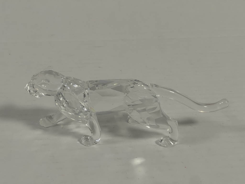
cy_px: 92
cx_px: 122
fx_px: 453
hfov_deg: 30.3
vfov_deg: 22.9
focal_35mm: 64
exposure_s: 1/100
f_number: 2.2
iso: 200
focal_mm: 7.5
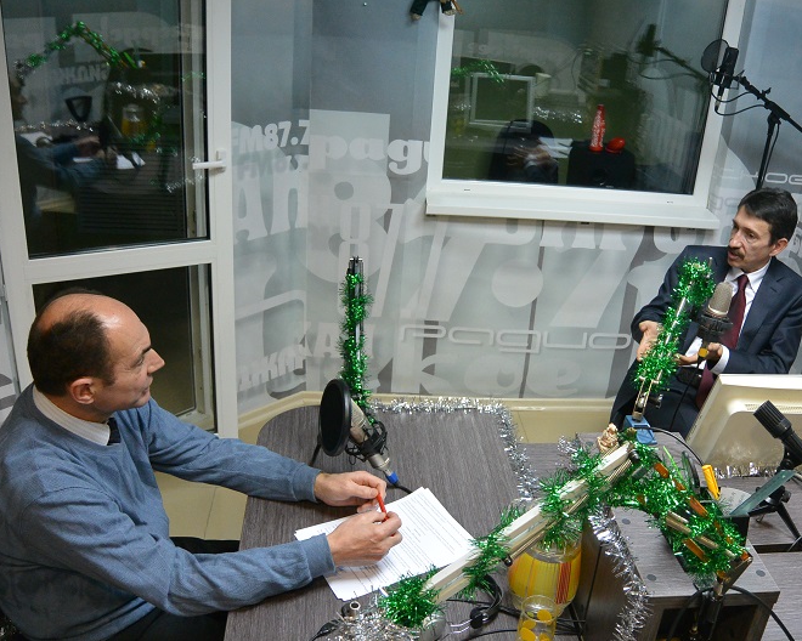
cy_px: 317
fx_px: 783
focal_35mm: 33
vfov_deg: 44.5
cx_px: 479
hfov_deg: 53.9
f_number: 3.5
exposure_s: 1/60
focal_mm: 11
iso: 800
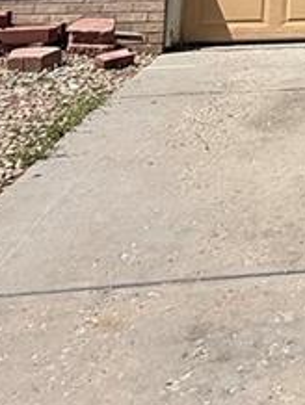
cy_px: -204
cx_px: 616
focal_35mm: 77
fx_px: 903
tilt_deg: +8.5
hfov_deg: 15.3
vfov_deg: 21.3
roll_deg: -1.9
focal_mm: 2.22
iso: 50
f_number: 2.2
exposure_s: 1/3125
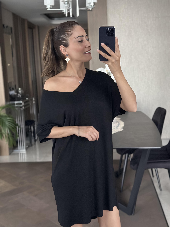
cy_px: 114
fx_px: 314
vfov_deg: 39.7
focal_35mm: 48
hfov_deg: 30.3
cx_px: 85
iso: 800
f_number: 1.78
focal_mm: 6.86
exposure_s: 1/40
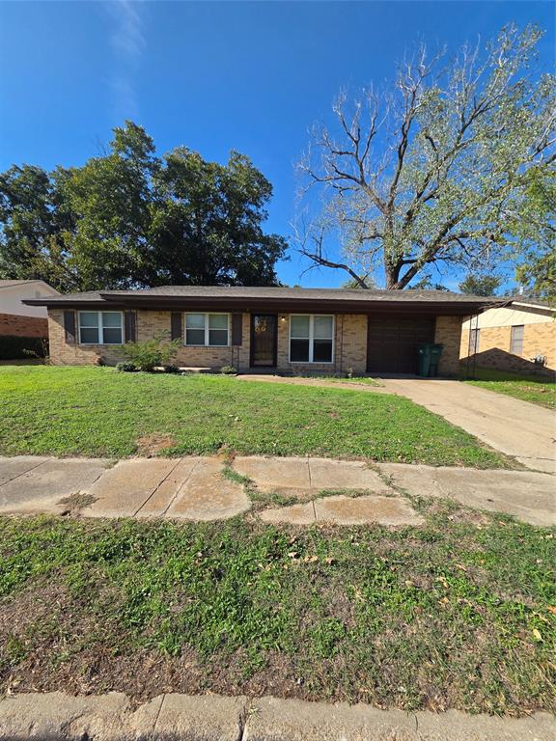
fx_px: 278
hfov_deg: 89.9
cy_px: 370
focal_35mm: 13
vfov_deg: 106.2
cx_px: 278
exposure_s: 1/1718
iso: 50
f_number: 2.2
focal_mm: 2.2
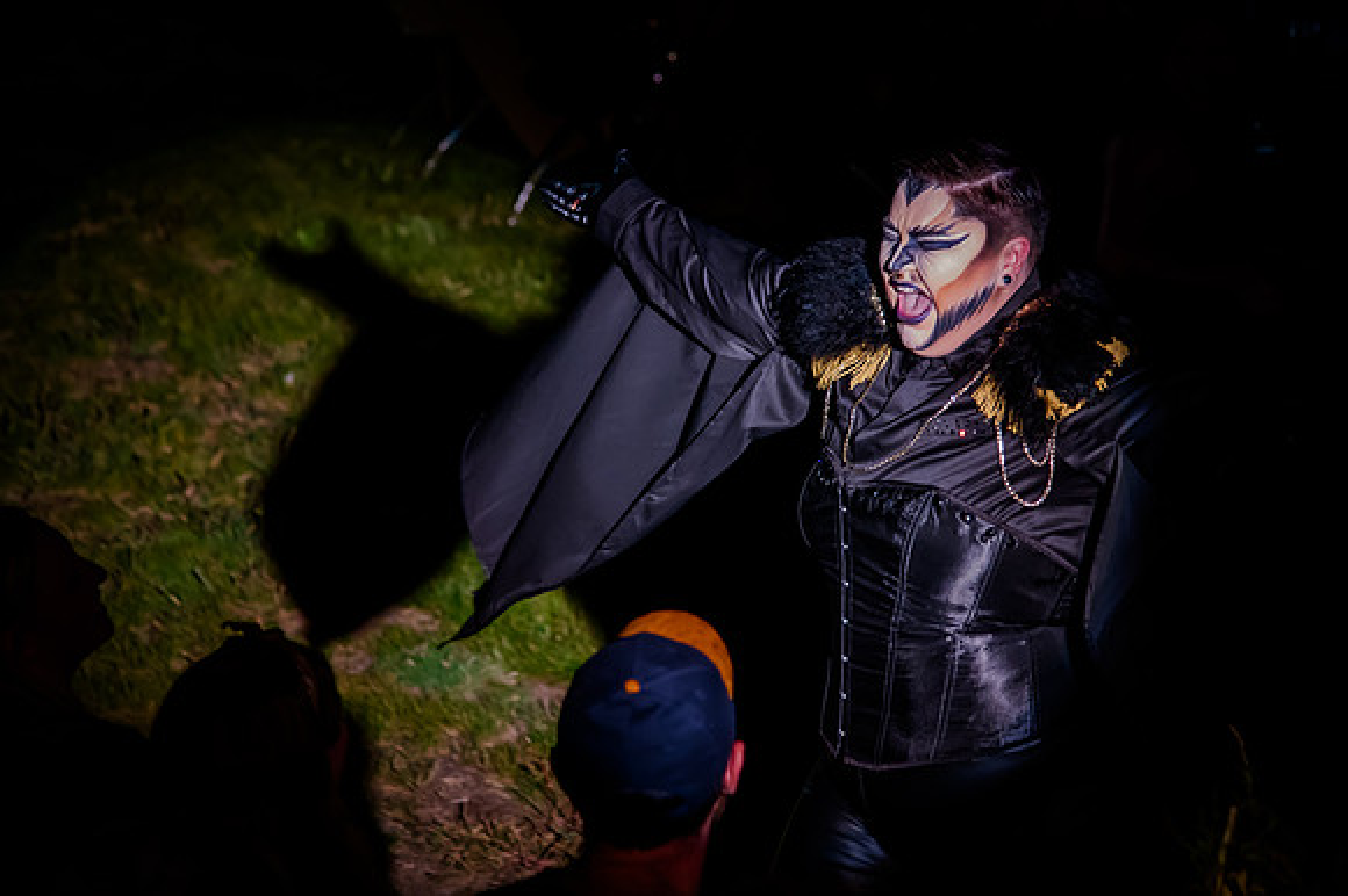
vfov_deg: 11.8
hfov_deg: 17.7
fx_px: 4327
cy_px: 333
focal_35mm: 116
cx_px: 674
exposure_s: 1/200
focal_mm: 92
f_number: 4
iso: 2000
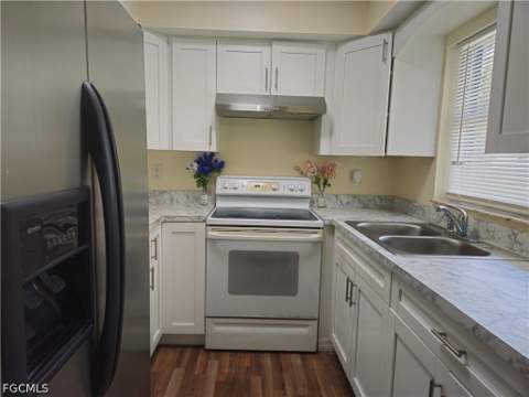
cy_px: 198
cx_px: 264
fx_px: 351
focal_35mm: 23
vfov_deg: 58.9
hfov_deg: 73.9
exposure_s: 1/127
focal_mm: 5.4
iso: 50
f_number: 1.8
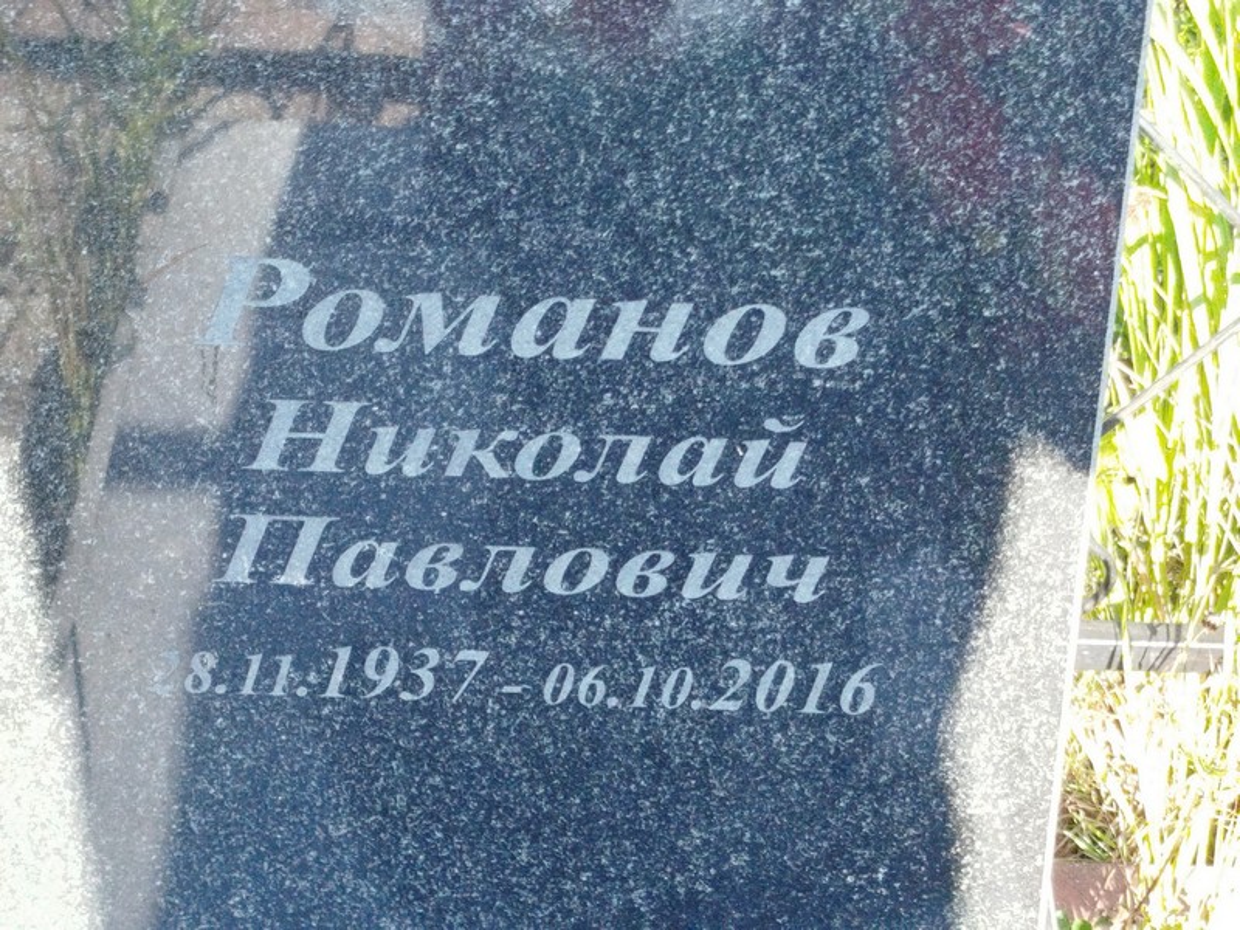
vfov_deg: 42.9
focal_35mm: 33
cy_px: 465
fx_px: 1182
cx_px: 620
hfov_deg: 55.4
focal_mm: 5.31
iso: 100
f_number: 1.7
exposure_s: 1/100
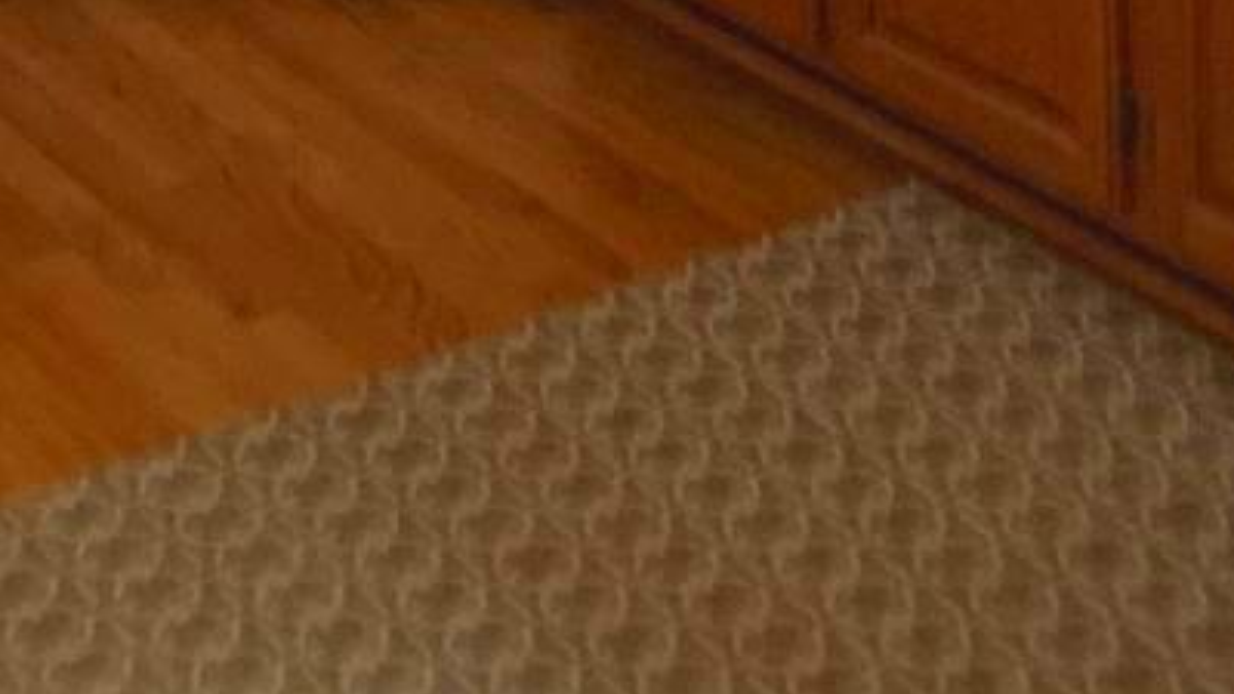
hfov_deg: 14.8
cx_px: 787
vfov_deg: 7.5
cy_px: -1292
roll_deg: +2.1
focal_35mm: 145
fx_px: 4745
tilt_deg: -0.8
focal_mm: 4.25
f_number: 1.8
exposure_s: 1/60
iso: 80
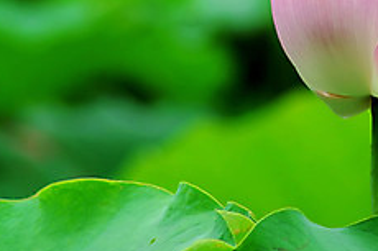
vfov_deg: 1.7
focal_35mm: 822
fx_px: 8625
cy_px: 38
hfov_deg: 2.5
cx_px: 390
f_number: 5.6
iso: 200
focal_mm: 210
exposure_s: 1/400
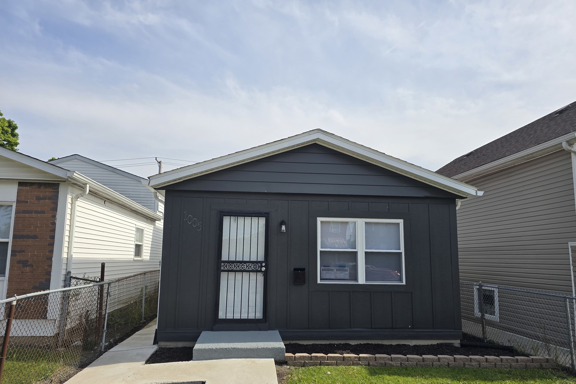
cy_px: 216
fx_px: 384
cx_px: 289
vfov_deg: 53.0
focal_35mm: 24
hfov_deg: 73.7
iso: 12
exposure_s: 1/799
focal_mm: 6.3
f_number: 1.7
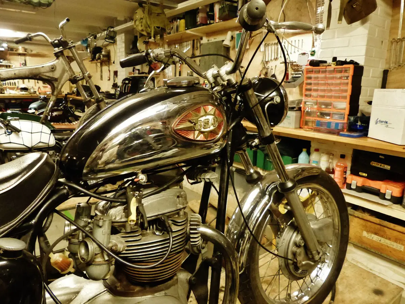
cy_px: 152
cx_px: 202
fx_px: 292
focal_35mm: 25
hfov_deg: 69.4
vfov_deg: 54.9
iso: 800
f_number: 2.8
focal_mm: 4.5
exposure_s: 1/30
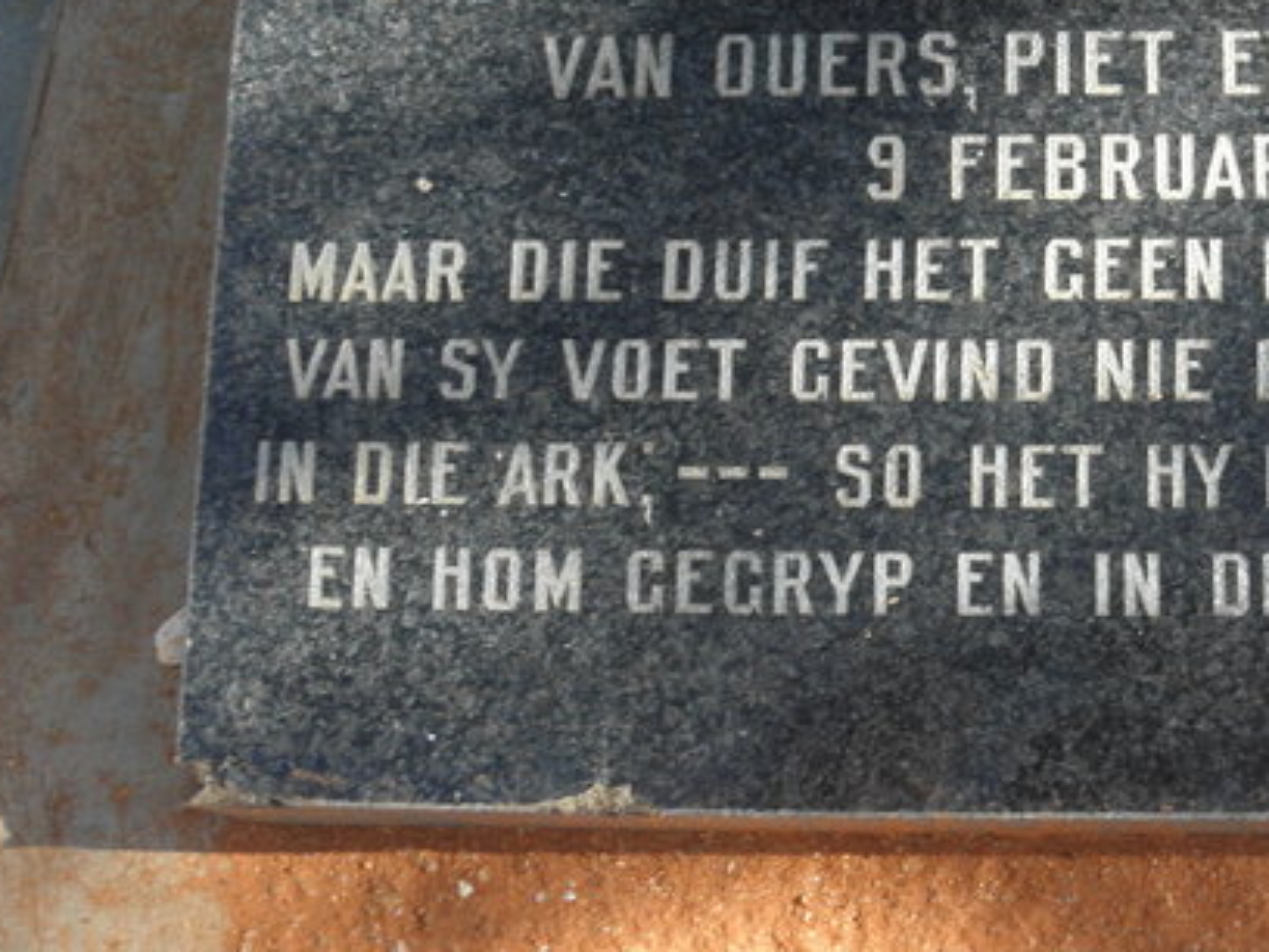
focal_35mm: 51
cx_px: 1098
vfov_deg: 28.4
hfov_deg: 35.7
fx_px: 1870
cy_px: 317
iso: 64
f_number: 5
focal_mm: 4.6
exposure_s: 1/60
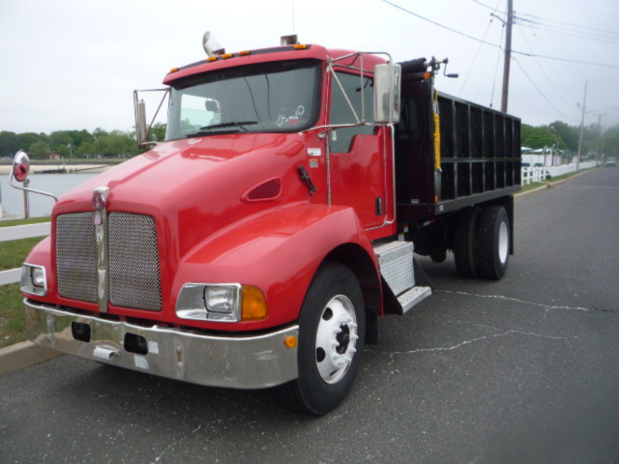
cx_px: 310
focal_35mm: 30
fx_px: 536
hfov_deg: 60.0
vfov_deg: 46.8
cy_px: 232
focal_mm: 5.2
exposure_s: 1/250
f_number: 4
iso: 100
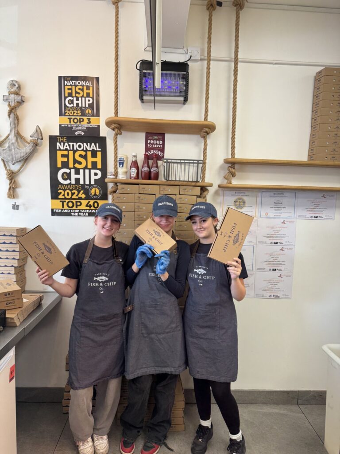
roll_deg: -1.5
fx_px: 314
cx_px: 170
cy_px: 227
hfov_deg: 56.8
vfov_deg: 71.6
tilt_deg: -4.2
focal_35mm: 24
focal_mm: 6.76
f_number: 1.78
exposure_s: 1/100
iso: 125
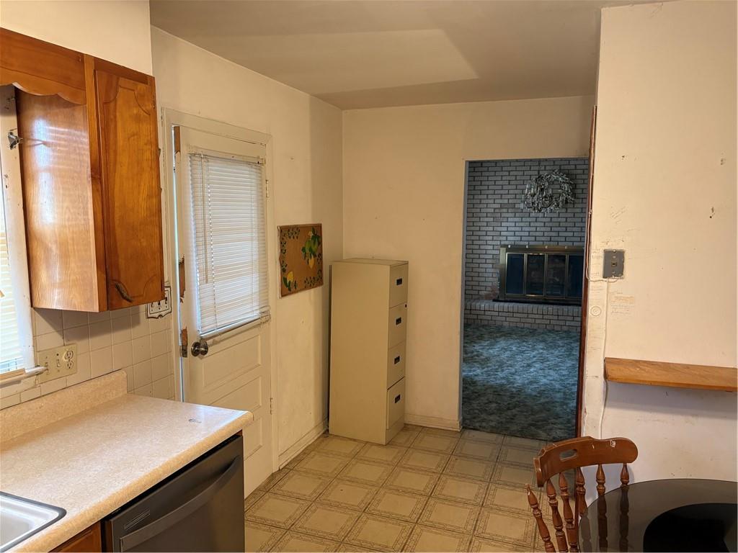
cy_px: 276
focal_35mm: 26
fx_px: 554
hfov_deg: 67.3
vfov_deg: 53.1
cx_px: 369
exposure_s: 1/60
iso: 160
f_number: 1.6
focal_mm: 5.96
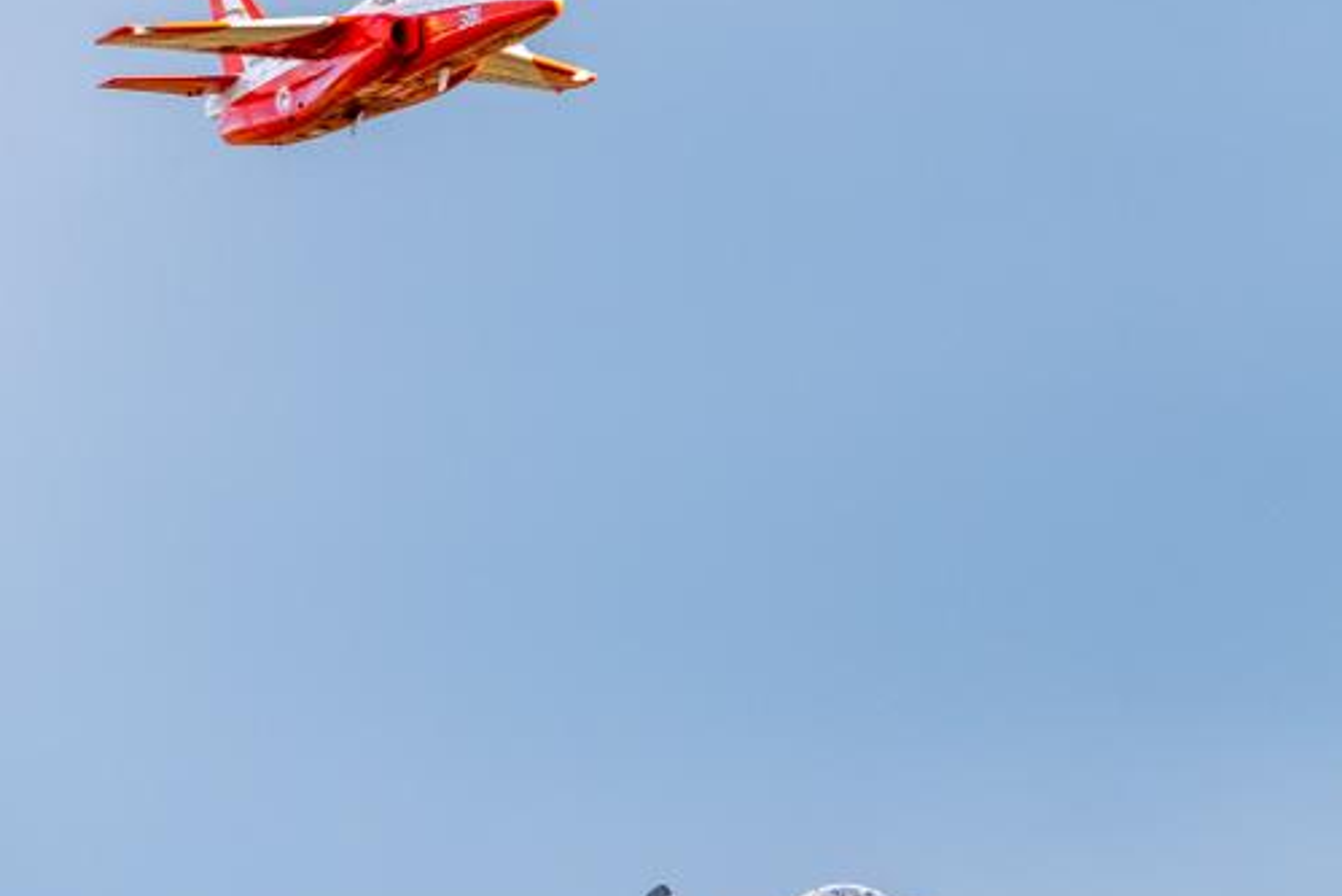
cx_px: 683
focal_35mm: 838
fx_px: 31246
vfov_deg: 1.6
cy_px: 414
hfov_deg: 2.5
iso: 400
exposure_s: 1/500
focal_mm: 290.6
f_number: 5.6
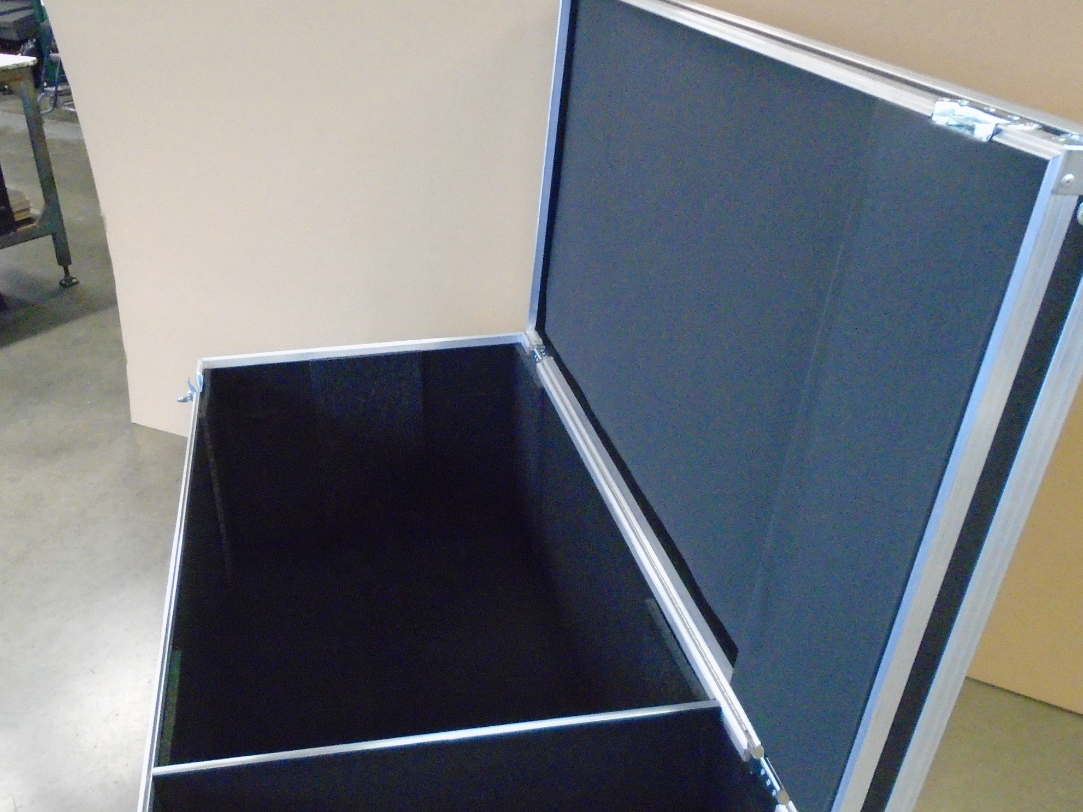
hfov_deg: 53.6
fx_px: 1064
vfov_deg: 41.4
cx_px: 437
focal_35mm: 34
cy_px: 529
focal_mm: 4.6
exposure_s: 1/15
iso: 800
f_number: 3.2
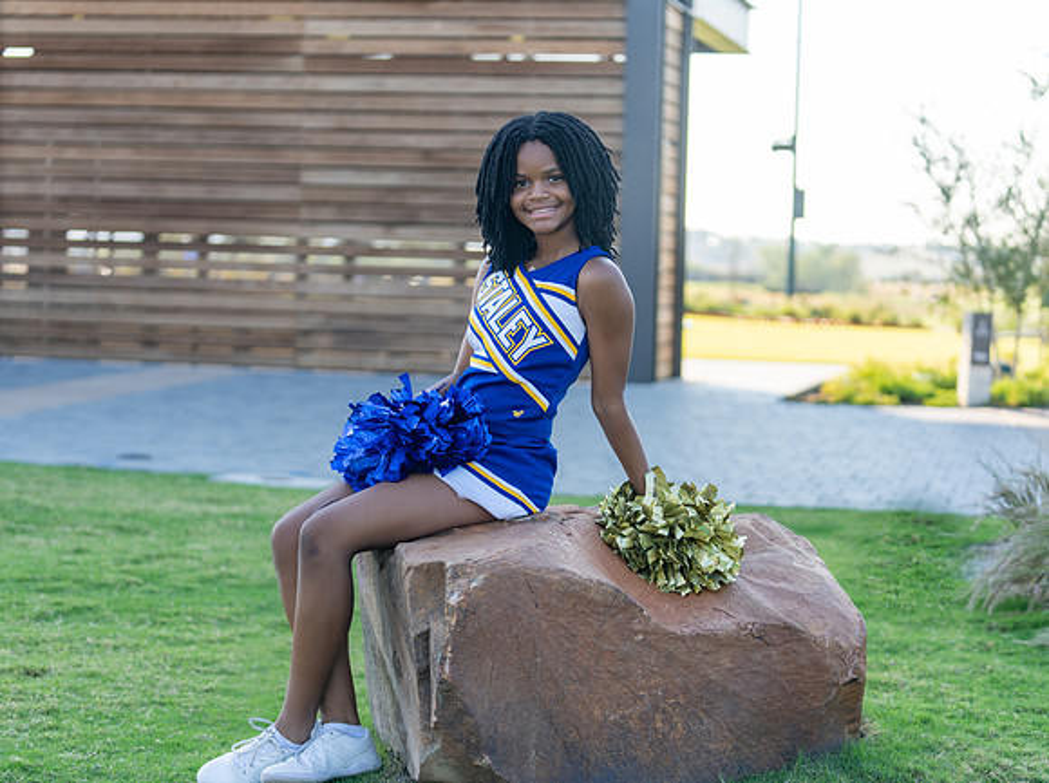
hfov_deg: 25.6
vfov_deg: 19.2
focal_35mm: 76
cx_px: 508
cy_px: 391
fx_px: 2313
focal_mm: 70
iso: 125
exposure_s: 1/400
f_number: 2.8
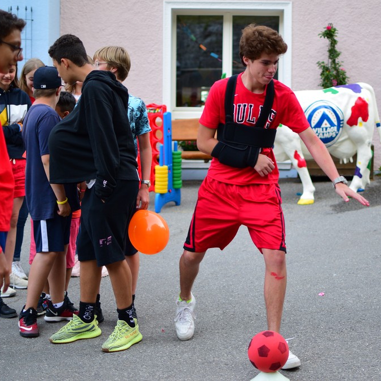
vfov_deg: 25.5
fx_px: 842
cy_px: 189
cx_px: 236
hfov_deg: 25.4
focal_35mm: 68
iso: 200
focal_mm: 35
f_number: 1.8
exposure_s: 1/250
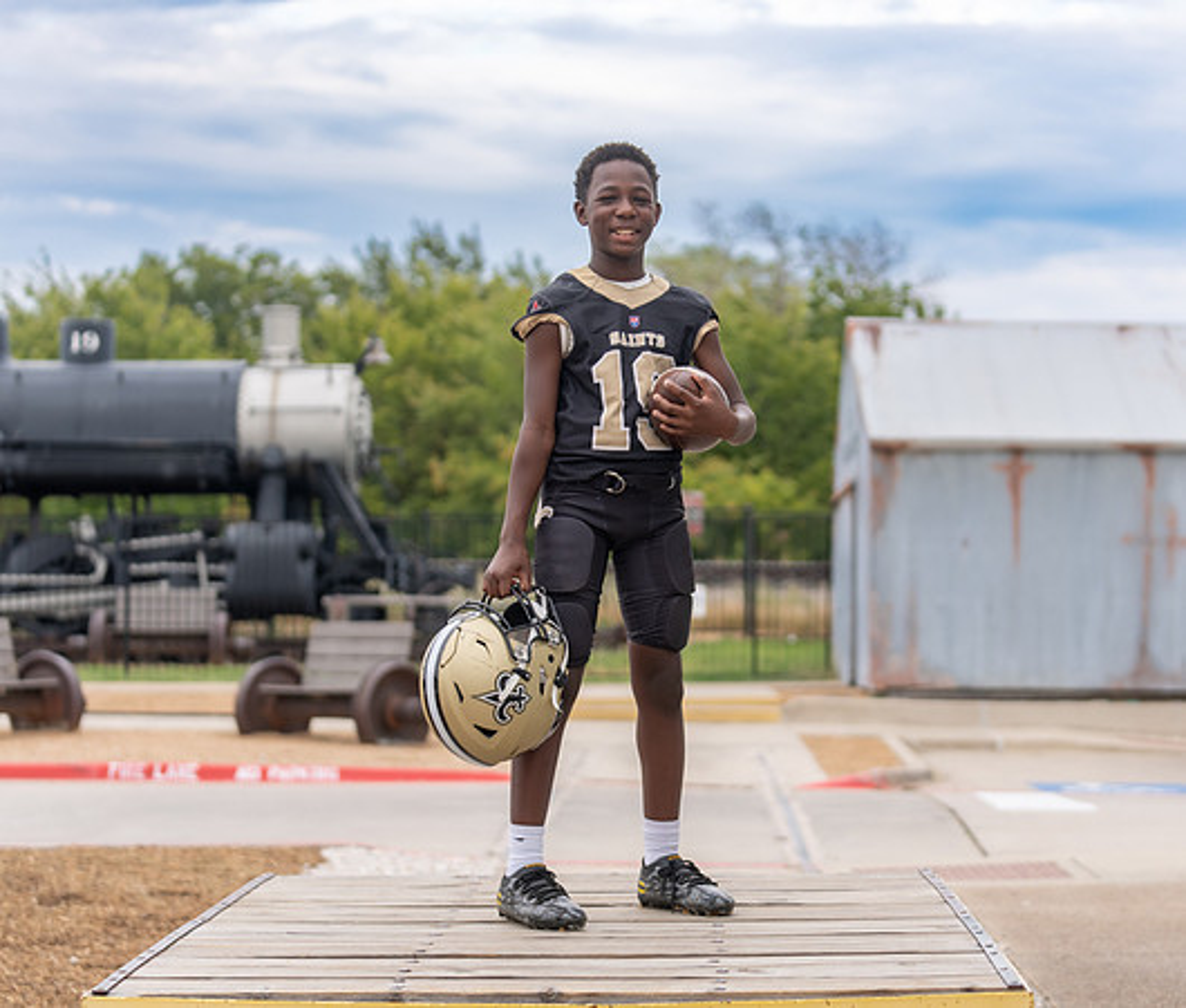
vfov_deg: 18.6
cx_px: 650
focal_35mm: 86
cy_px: 491
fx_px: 3078
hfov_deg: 21.8
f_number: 2.8
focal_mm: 70
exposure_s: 1/250
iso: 100
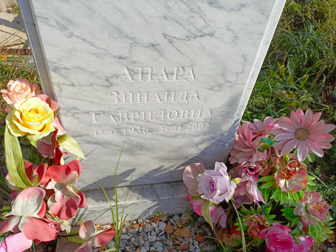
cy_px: 126
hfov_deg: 69.4
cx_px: 168
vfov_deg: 54.9
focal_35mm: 25
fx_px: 243
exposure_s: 1/1230
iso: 114
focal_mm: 4.76
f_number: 1.69
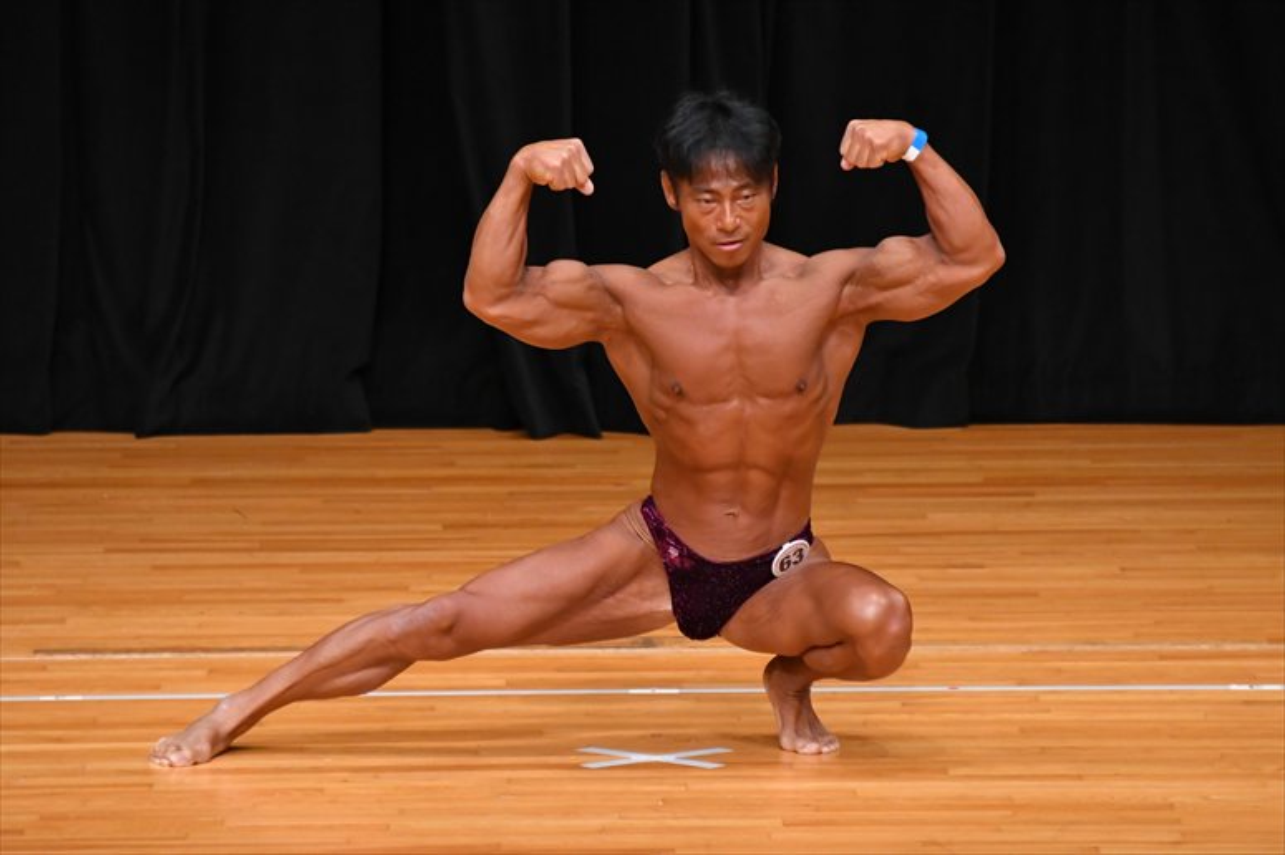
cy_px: 428
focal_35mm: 450
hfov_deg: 4.6
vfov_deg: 3.1
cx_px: 642
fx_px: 16055
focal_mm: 300
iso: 3200
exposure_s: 1/400
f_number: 5.6
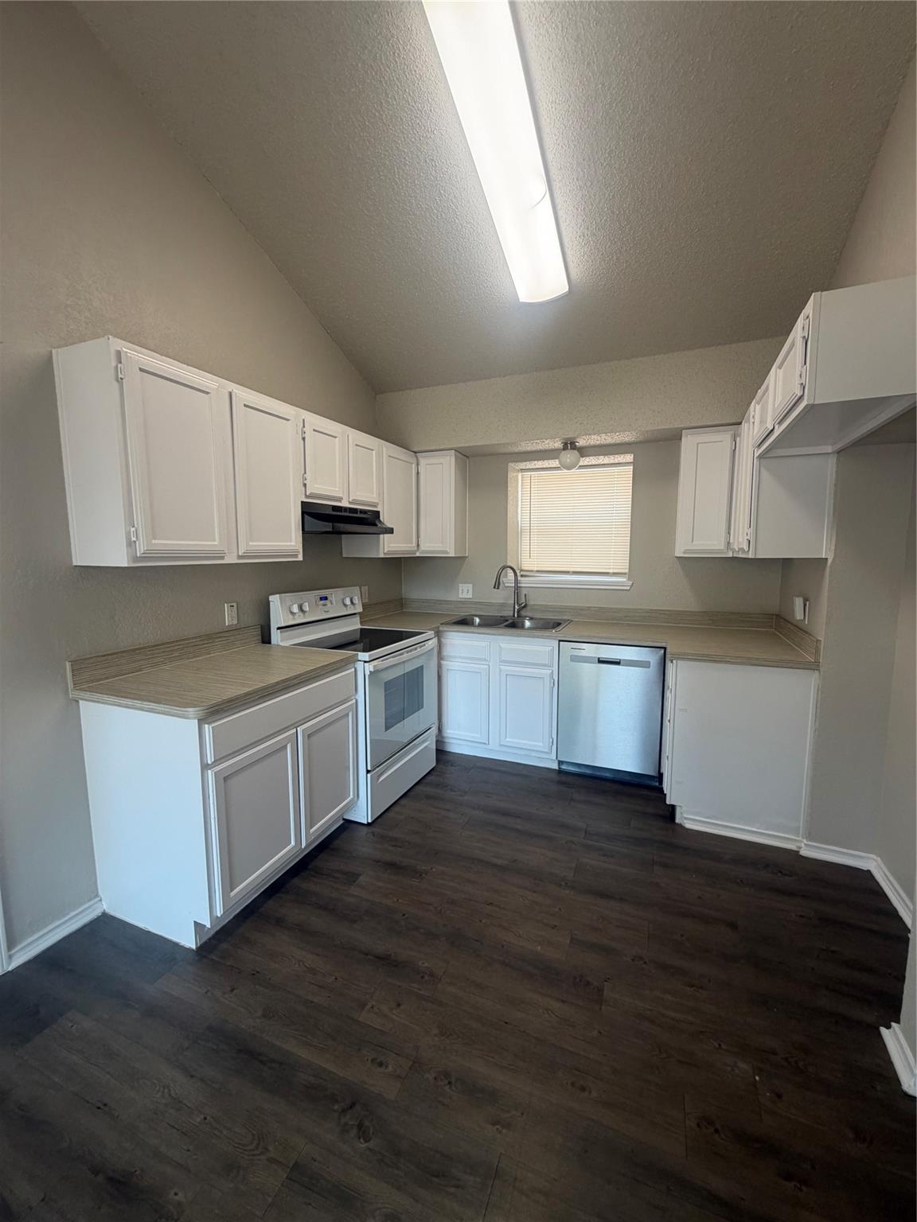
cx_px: 458
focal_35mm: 14
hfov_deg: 85.7
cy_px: 611
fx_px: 494
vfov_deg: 102.1
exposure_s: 1/120
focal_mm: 2.22
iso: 125
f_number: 2.2
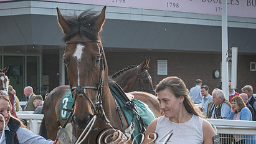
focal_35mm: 156
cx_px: 143
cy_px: 91
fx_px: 1059
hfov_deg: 13.8
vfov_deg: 7.8
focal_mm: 50
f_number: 5
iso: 200
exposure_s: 1/640
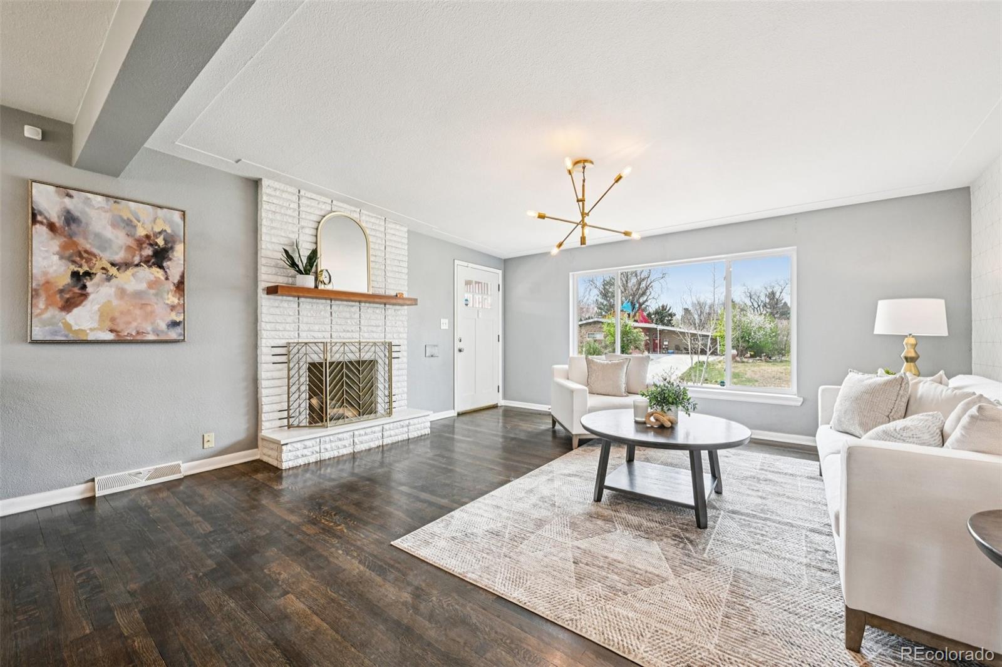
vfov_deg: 81.2
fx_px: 390
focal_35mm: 14
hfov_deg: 104.3
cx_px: 501
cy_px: 334
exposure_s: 1/15
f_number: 11
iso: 200
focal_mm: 14
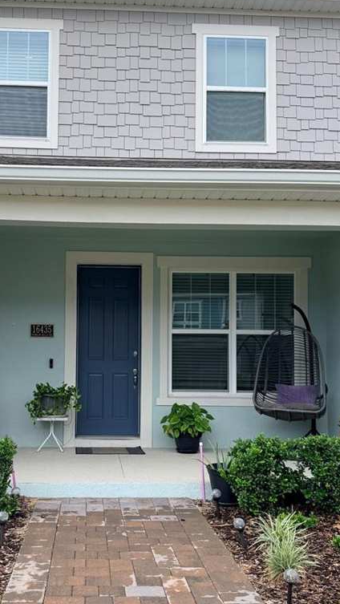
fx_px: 593
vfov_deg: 53.9
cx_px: 115
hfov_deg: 31.8
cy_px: 339
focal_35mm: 37
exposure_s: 1/1770
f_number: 1.78
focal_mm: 6.76
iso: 80
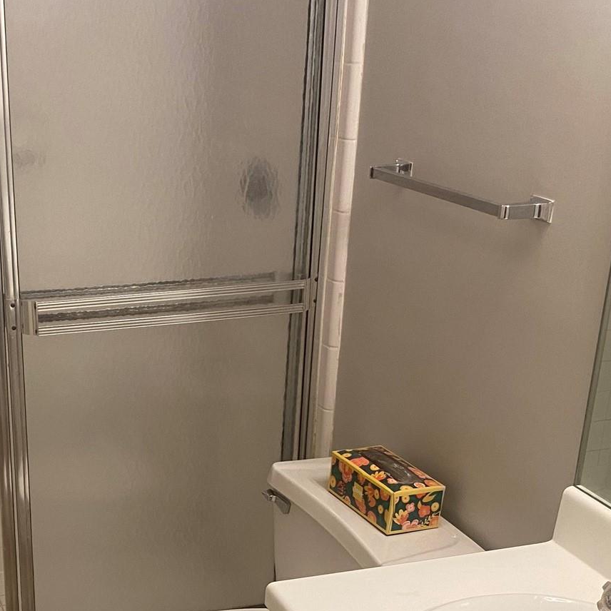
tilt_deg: -23.4
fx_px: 1098
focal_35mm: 55
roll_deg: +0.0
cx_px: 153
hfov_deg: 30.6
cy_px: 478
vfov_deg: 30.4
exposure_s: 1/60
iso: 80
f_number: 1.8
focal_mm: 4.25
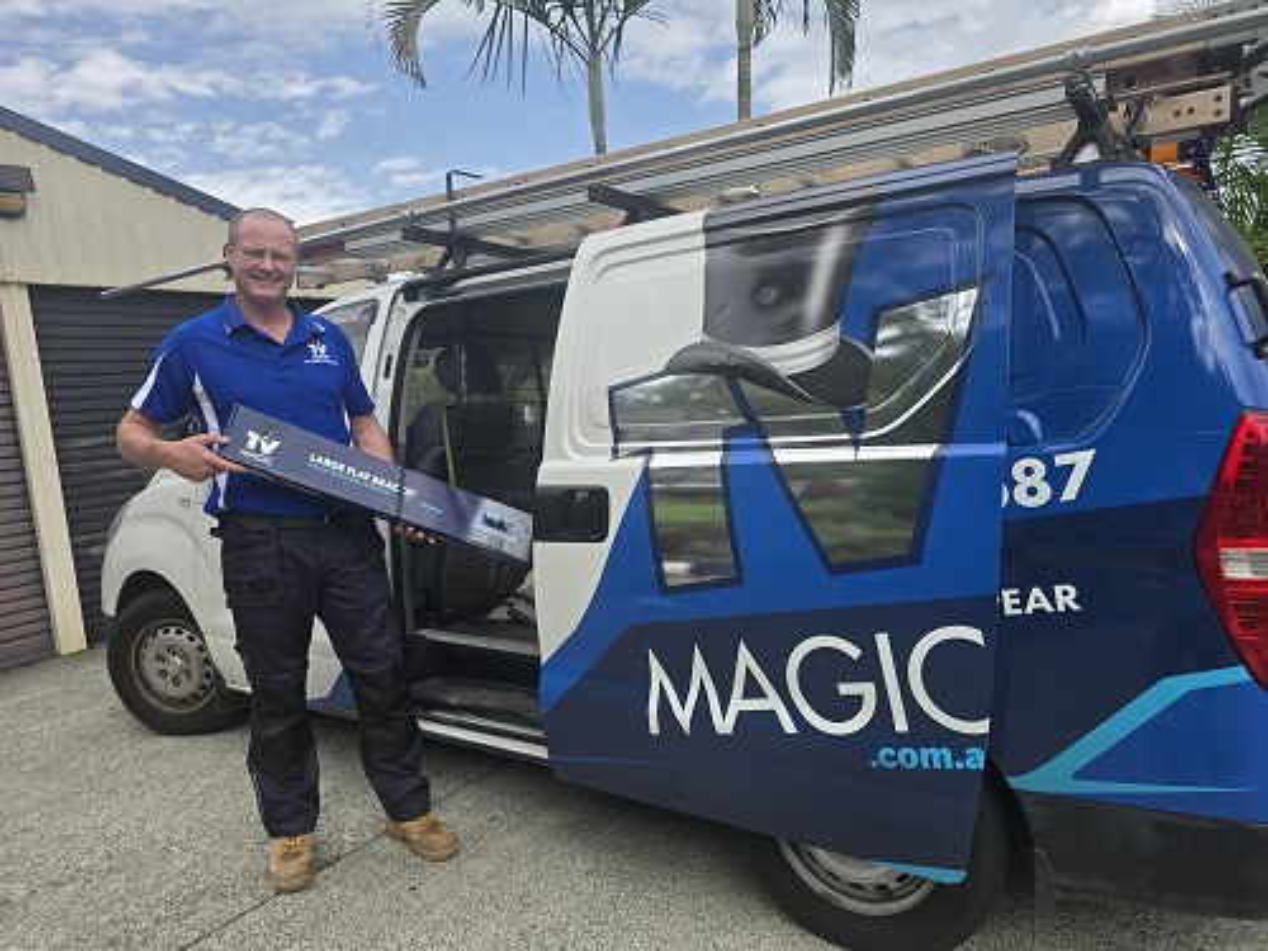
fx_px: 843
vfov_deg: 58.9
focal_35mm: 23
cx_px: 634
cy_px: 476
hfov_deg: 73.9
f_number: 1.7
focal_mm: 6.3
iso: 12
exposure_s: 1/438
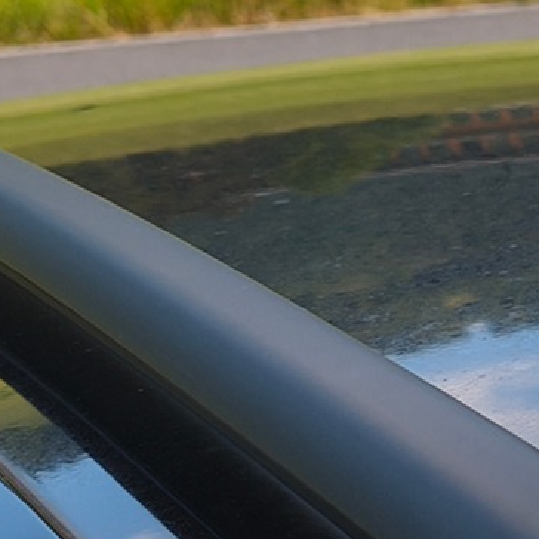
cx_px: 1284
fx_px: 2413
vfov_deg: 12.7
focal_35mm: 137
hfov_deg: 10.9
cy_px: 219
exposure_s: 1/503
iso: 50
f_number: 1.6
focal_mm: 6.57
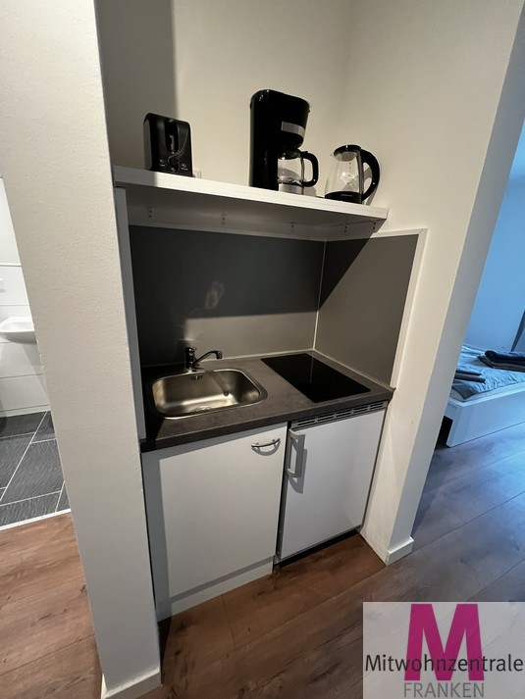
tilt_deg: -17.5
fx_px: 263
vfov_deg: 106.2
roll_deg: -3.2
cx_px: 262
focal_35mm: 13
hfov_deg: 89.9
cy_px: 350
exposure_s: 1/50
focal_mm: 1.57
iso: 500
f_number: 1.8
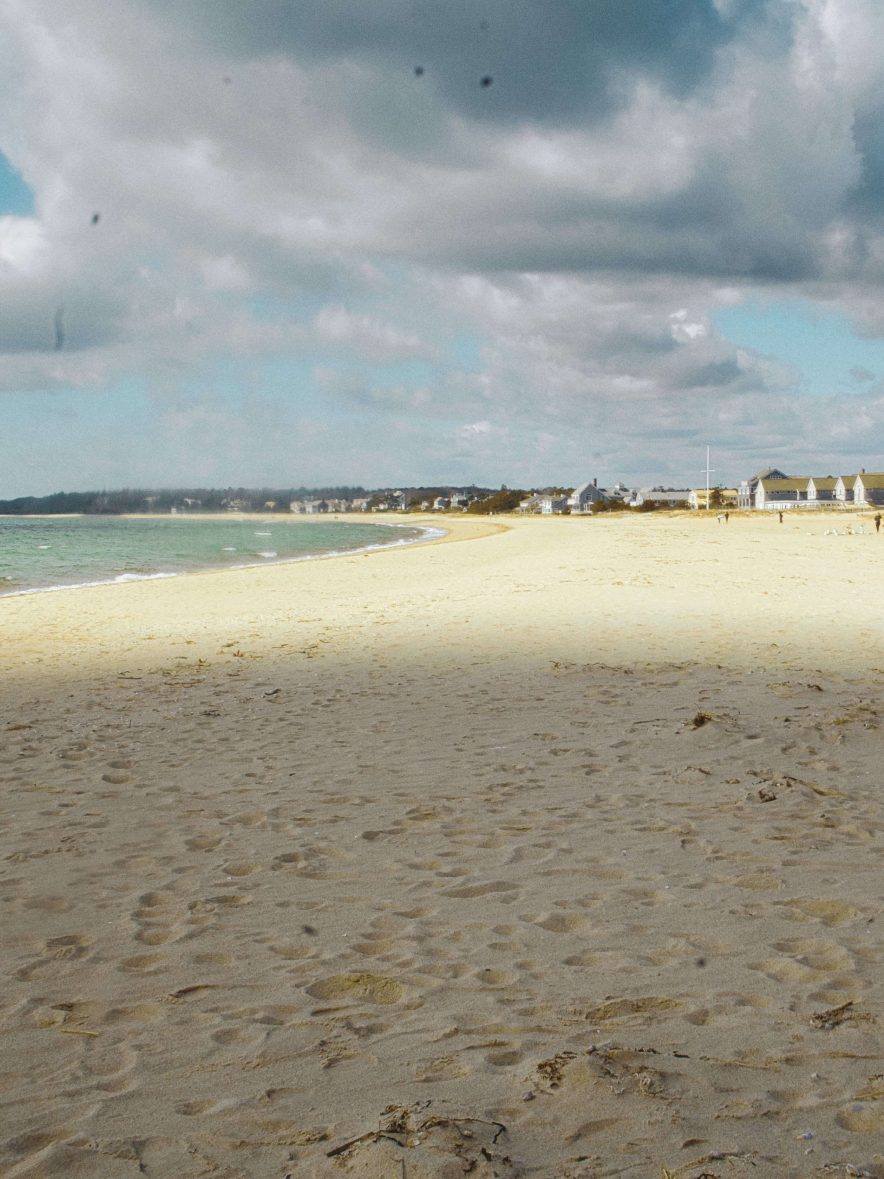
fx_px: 1771
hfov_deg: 27.8
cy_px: 590
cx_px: 625
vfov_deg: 36.8
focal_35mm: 52
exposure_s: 1/25
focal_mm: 24
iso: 125
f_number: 22
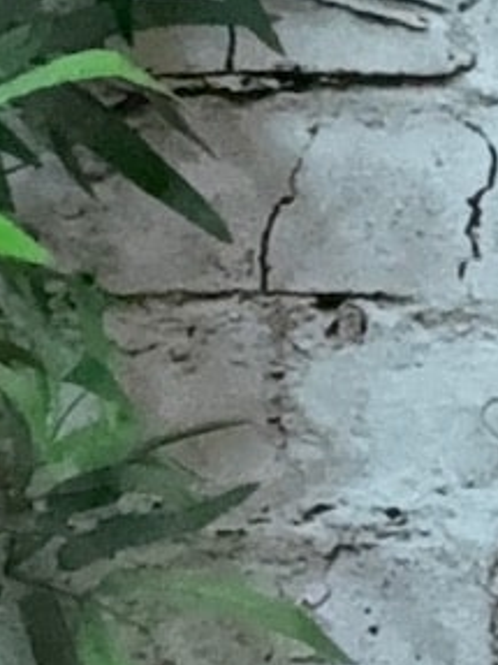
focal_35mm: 214
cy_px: 83
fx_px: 4108
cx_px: 1369
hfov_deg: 6.5
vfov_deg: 9.2
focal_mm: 2.69
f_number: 1.9
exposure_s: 1/33
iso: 200
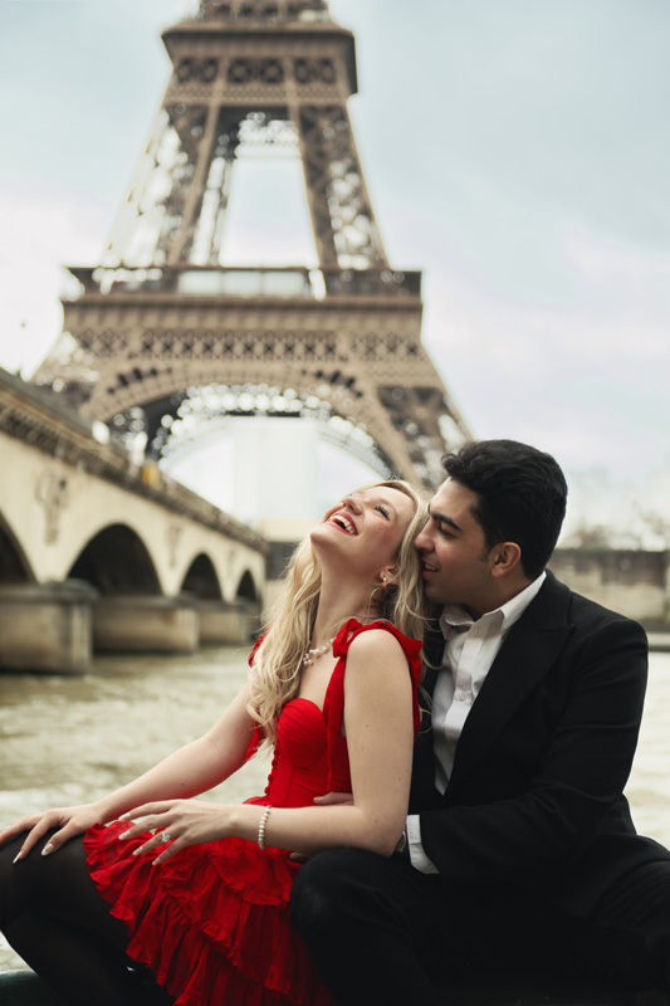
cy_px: 503
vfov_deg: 38.2
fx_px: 1452
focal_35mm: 52
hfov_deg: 26.0
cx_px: 335
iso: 200
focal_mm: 52
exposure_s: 1/250
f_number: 2.8
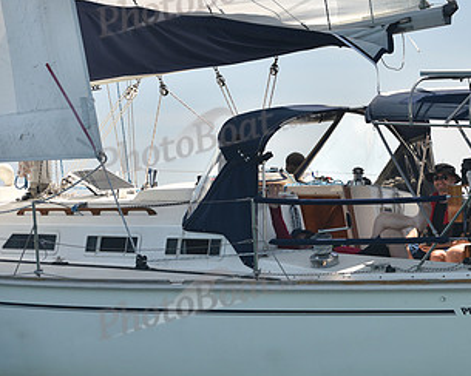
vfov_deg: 11.5
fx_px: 1868
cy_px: 198
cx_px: 395
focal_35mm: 134
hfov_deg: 14.3
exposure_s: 1/800
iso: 250
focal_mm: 75
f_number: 4
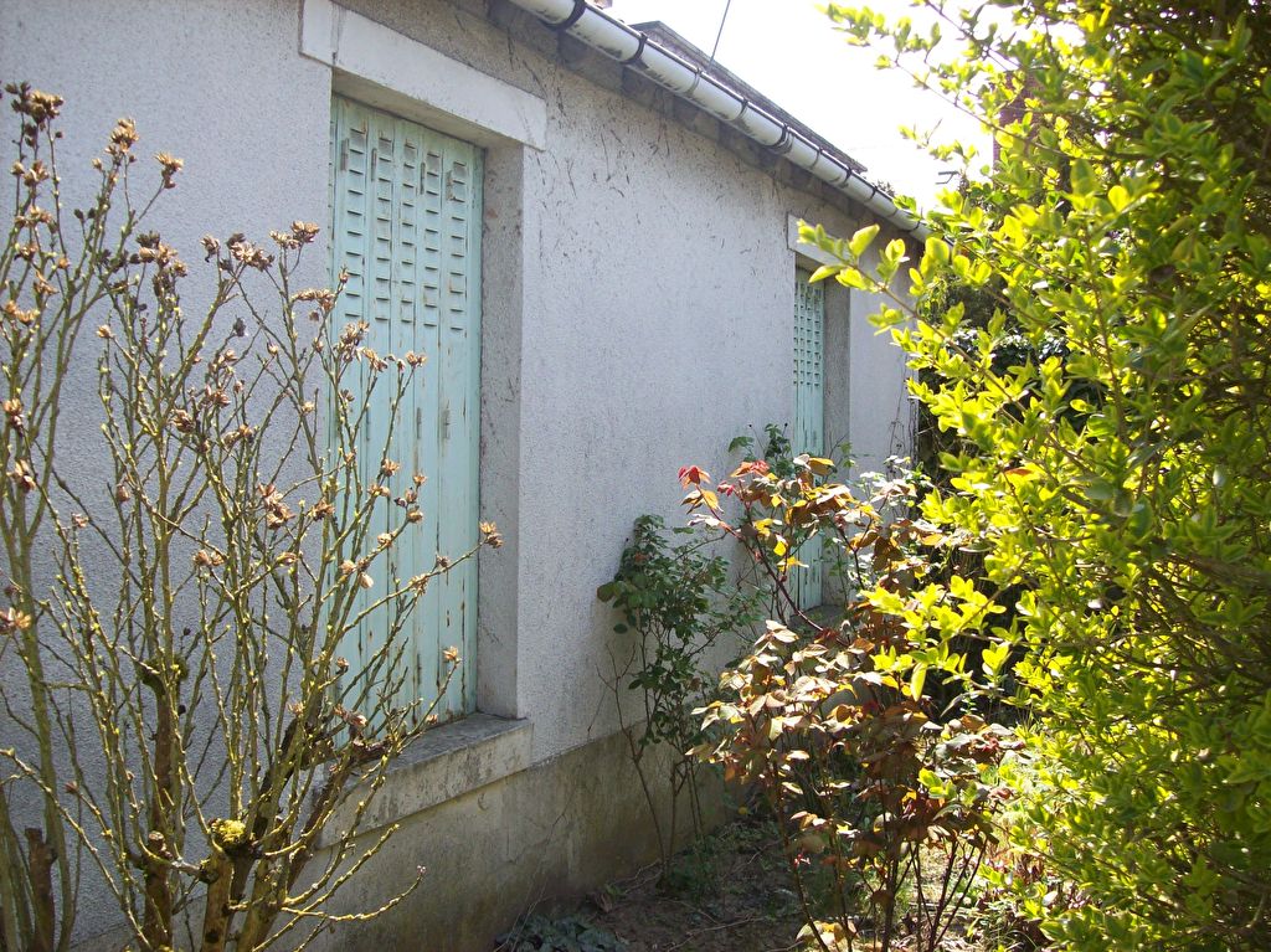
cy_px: 476
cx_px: 636
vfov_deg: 39.6
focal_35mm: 36
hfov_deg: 51.4
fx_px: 1321
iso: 80
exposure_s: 1/448
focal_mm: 6
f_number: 2.7
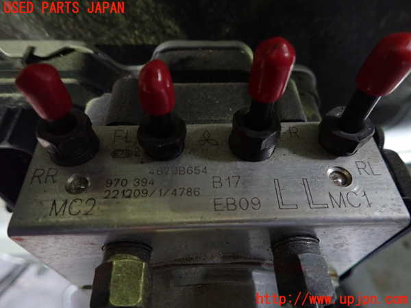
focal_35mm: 25
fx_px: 297
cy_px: 154
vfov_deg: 54.9
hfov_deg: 69.4
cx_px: 206
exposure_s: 1/10
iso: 800
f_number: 2
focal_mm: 4.5
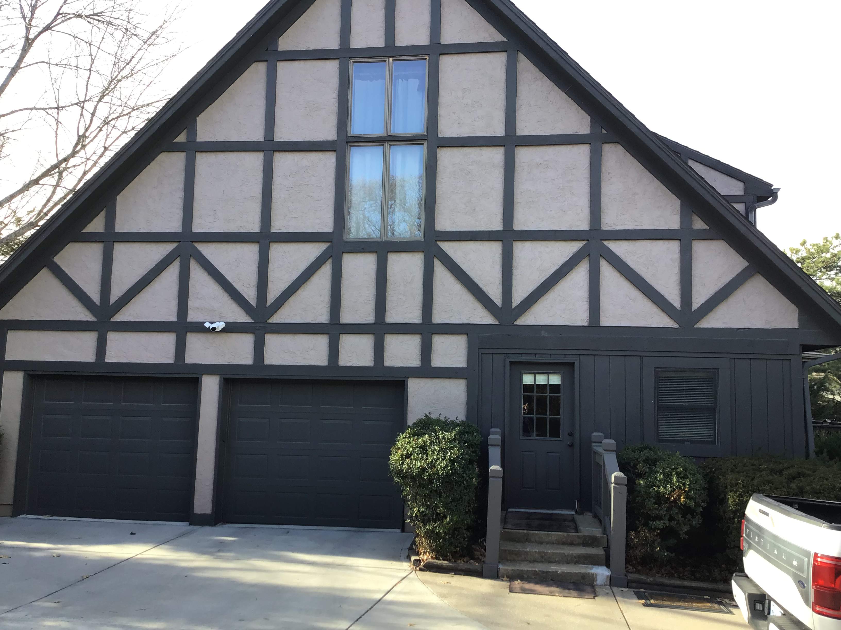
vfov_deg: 45.4
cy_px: 315
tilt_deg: +5.3
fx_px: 753
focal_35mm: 31
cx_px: 420
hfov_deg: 58.4
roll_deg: -1.8
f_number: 2.4
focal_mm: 3.3
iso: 25
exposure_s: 1/152
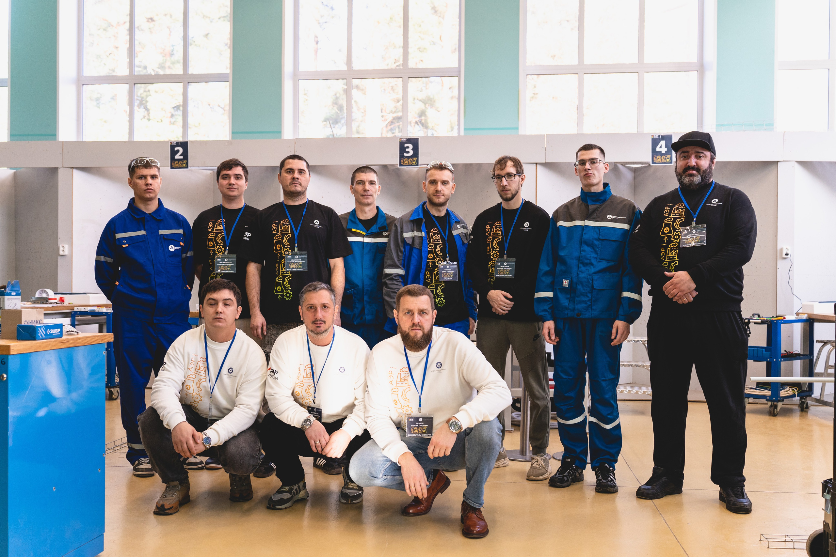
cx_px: 404
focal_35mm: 34
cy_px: 293
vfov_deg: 38.4
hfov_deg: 55.1
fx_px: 800
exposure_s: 1/200
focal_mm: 31
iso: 640
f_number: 3.5
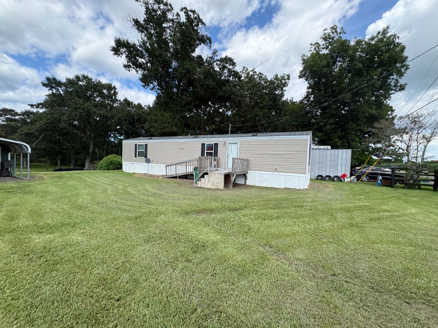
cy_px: 164
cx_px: 219
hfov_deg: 102.1
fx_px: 177
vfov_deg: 85.7
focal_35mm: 14
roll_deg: -1.9
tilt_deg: -1.6
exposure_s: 1/921
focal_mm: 2.22
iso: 50
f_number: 2.2
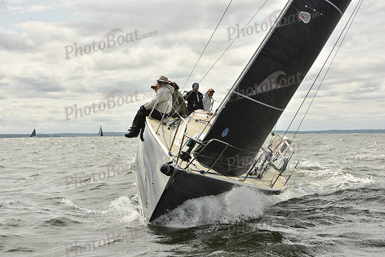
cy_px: 128
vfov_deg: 19.5
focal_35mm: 70
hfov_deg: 28.8
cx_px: 192
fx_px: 749
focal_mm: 70
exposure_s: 1/800
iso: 250
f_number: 8
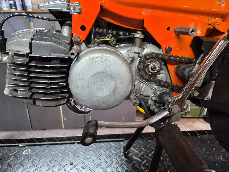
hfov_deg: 73.9
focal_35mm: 23
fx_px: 152
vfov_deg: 58.9
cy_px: 86
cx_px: 114
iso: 800
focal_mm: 5.4
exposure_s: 1/100
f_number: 1.8
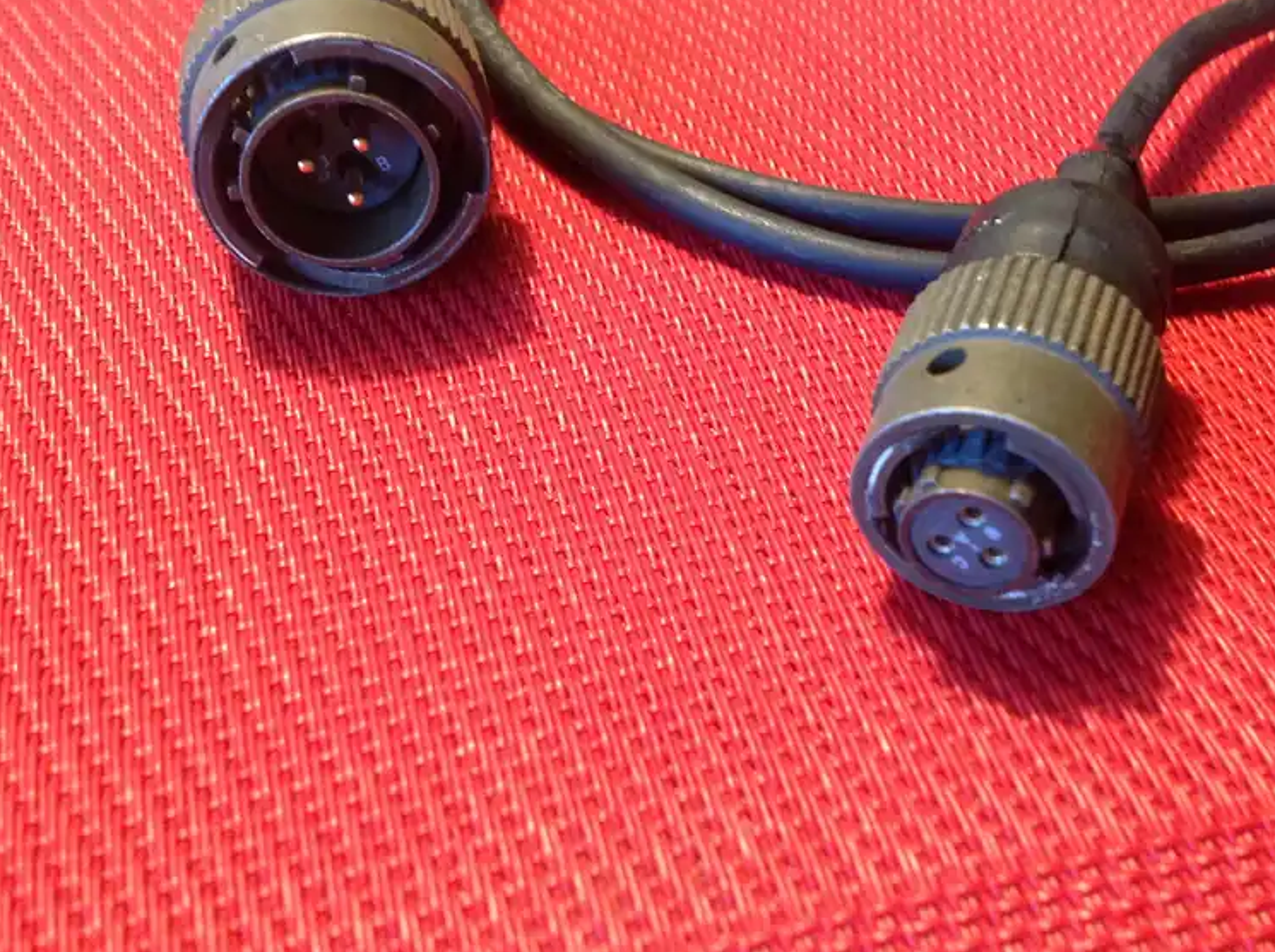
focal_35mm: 47
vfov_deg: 30.7
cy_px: 413
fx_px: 1728
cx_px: 702
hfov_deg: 40.5
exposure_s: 1/15
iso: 250
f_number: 2.4
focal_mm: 4.28
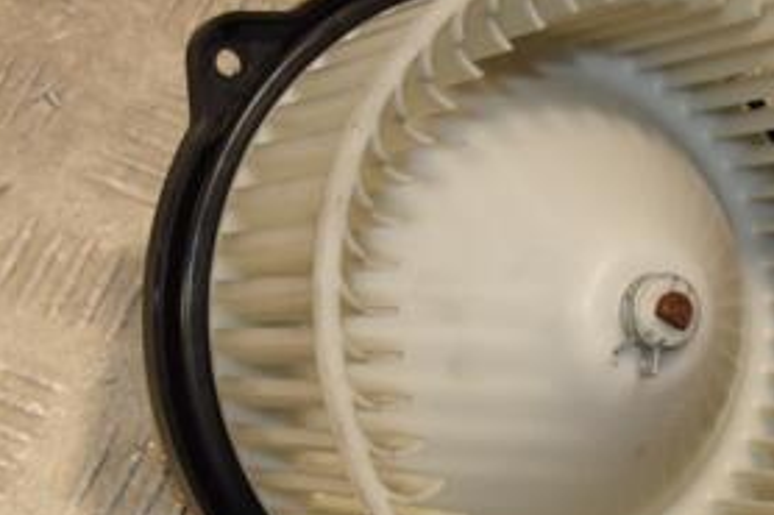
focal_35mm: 123
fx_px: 2643
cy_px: 306
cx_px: 562
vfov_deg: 11.1
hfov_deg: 16.6
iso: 800
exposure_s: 1/200
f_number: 9
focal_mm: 38
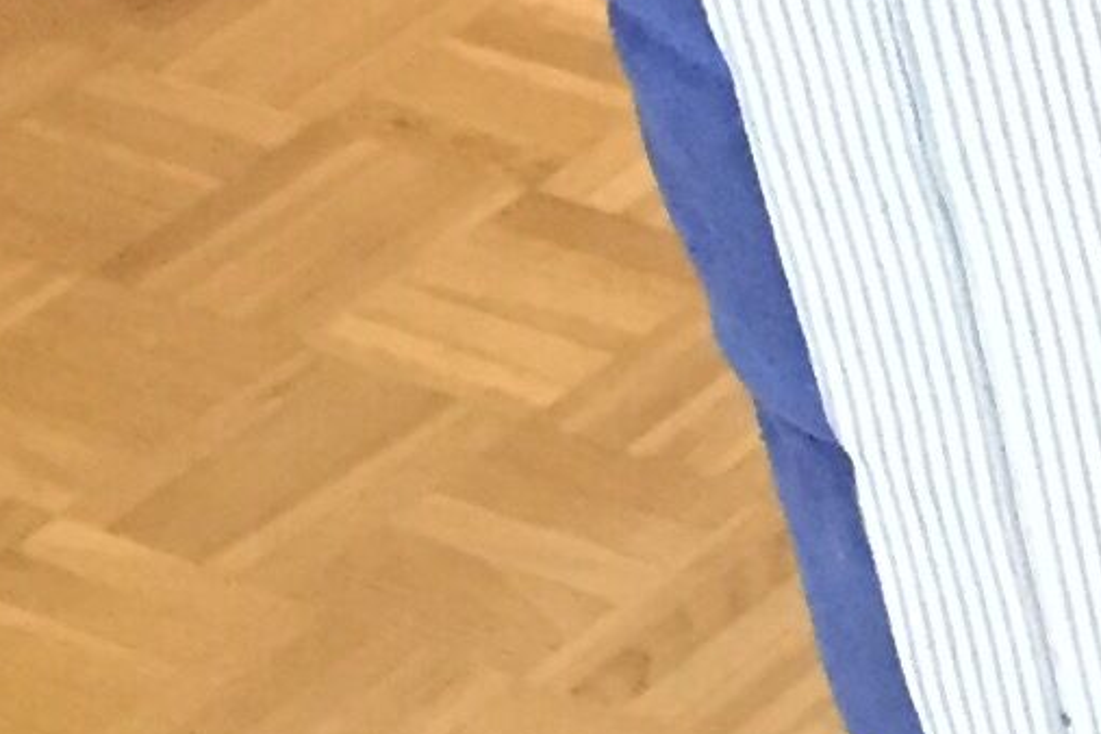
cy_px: 122
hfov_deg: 9.3
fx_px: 5933
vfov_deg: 7.1
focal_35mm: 194
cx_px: 2830
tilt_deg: -33.2
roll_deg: +3.1
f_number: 2.2
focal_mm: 4.15
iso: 320
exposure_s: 1/17
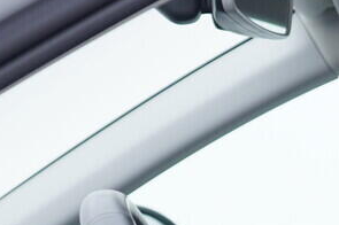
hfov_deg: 11.5
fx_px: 1655
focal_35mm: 176
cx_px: 361
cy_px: 425
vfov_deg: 7.5
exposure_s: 1/50
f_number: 3.2
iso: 125
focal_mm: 24
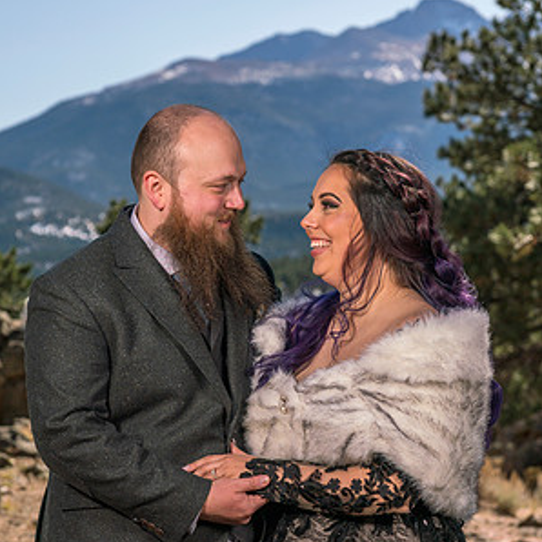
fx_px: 1364
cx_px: 271
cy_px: 333
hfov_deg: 22.5
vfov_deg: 22.4
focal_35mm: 77
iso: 200
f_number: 4.5
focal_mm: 60
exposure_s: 1/2500
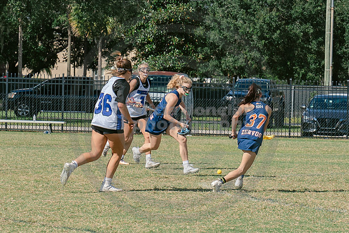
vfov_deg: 6.1
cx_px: 272
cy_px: 155
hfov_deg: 9.1
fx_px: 2184
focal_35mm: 225
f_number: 5.6
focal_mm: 70
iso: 250
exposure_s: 1/1000
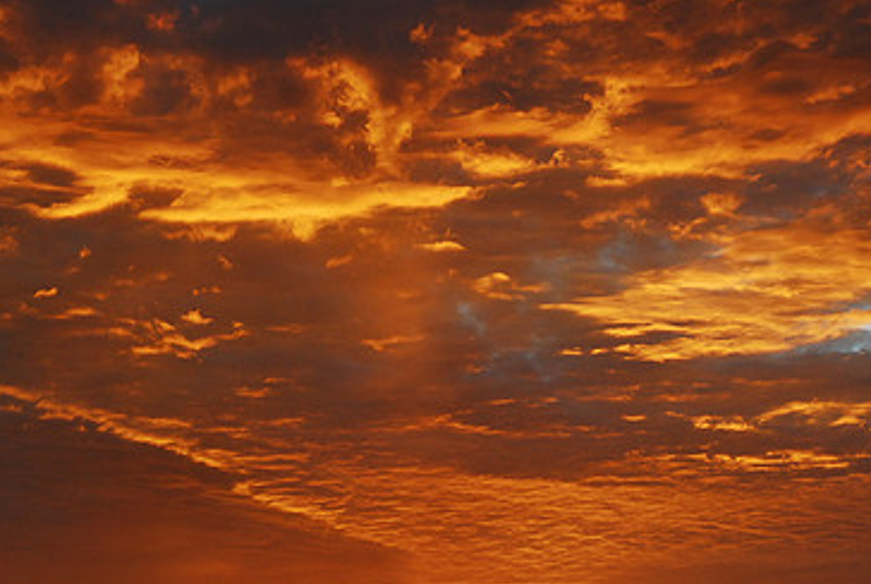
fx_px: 2666
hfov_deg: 18.6
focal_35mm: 110
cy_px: 384
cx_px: 421
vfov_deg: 12.5
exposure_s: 1/40
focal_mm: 46
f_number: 6.3
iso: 400
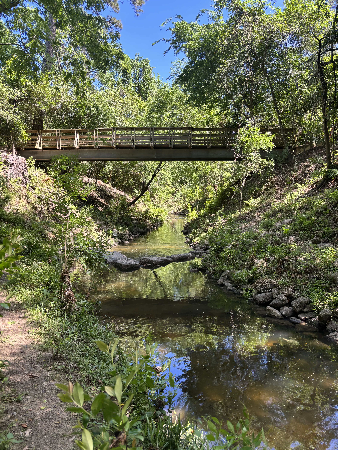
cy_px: 225
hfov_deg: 53.1
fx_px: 338
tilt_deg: -4.6
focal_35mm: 26
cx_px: 169
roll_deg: -0.6
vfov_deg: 67.3
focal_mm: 5.96
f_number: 1.6
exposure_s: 1/256
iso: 40
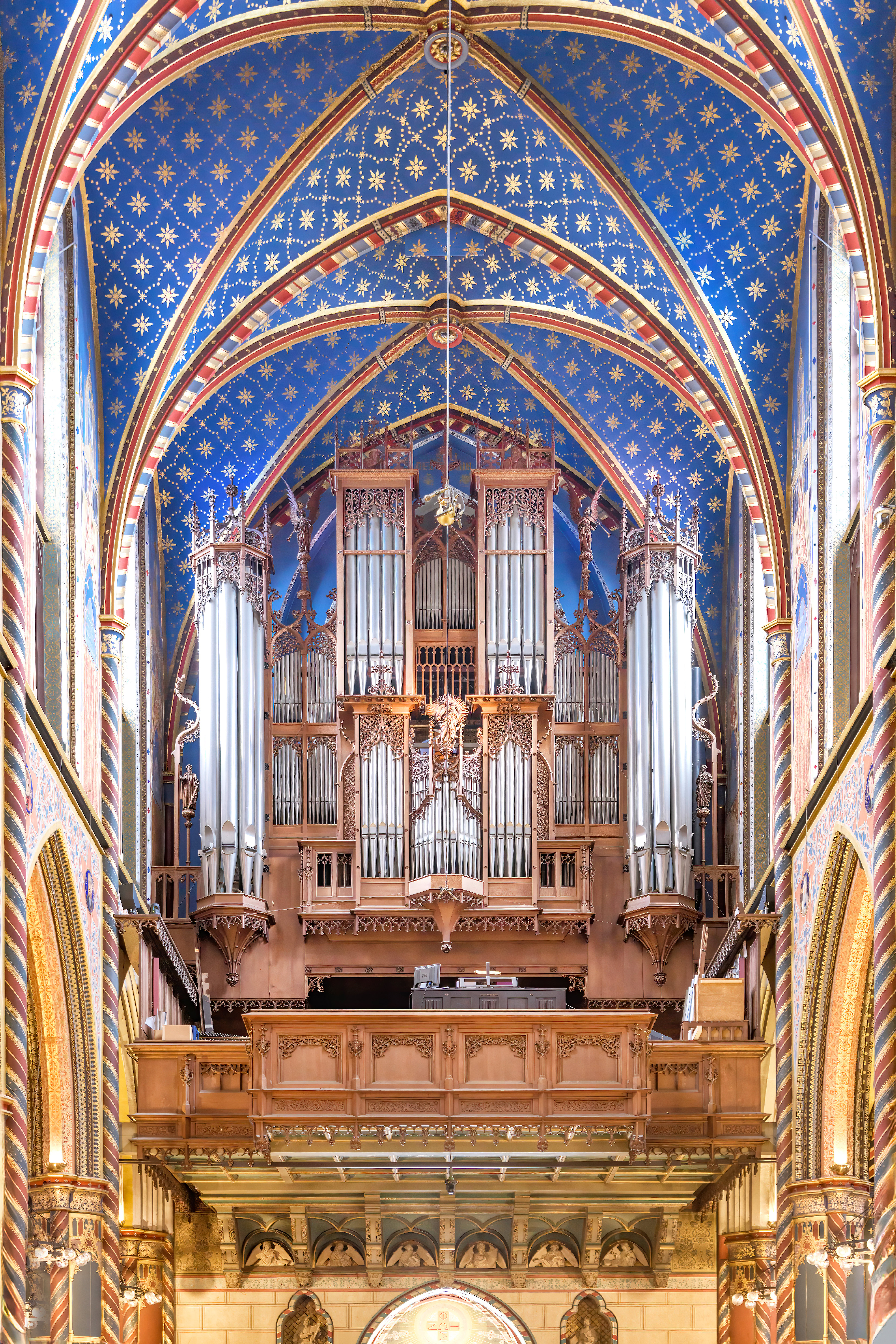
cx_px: 448
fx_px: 1792
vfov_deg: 41.1
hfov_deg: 28.1
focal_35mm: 48
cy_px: 672
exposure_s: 1/10
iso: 1250
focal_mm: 48
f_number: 5.6
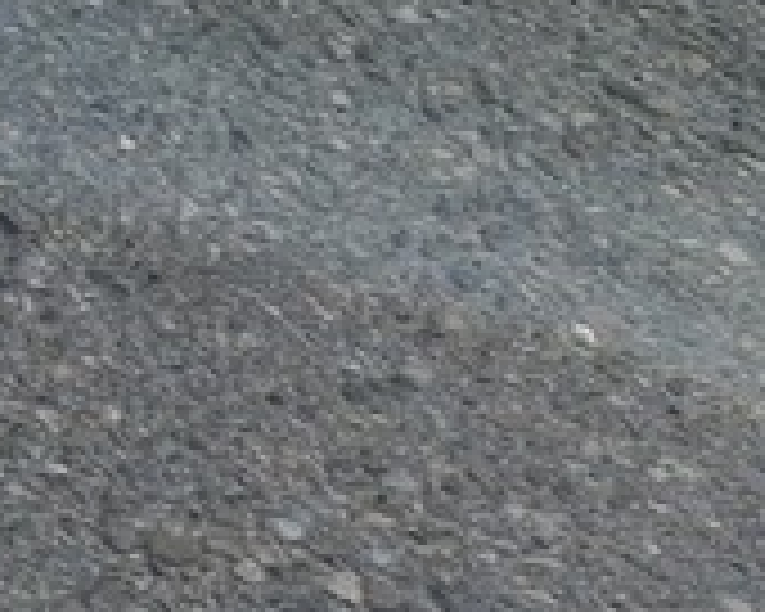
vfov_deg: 6.3
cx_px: -1858
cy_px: -1696
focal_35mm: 207
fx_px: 4687
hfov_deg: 7.6
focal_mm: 4.69
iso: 25
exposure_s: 1/1996
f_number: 1.8
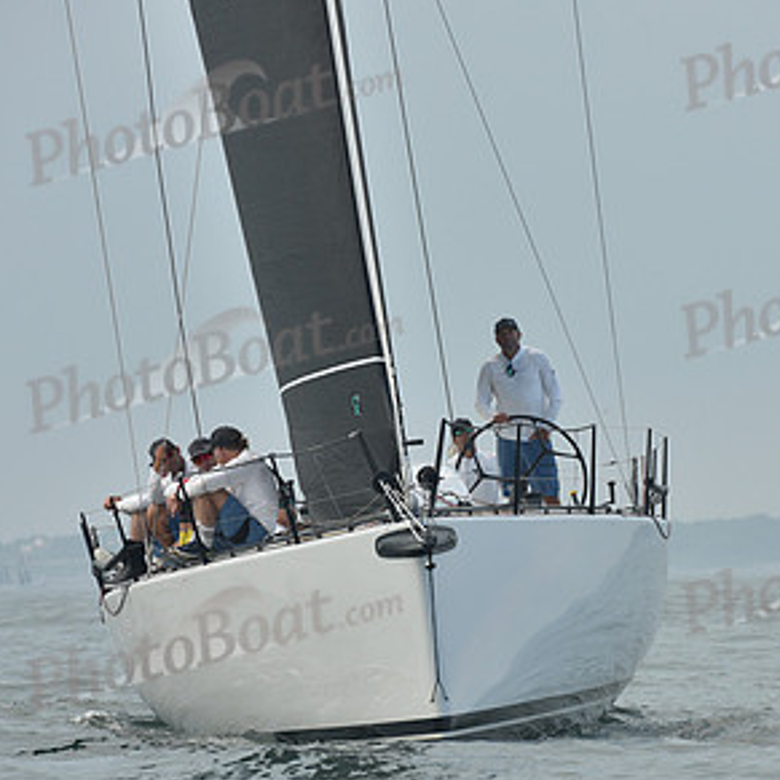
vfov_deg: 5.2
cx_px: 544
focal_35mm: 339
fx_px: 8642
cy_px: 465
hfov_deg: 5.2
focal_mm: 200
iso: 250
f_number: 7.1
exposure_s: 1/640
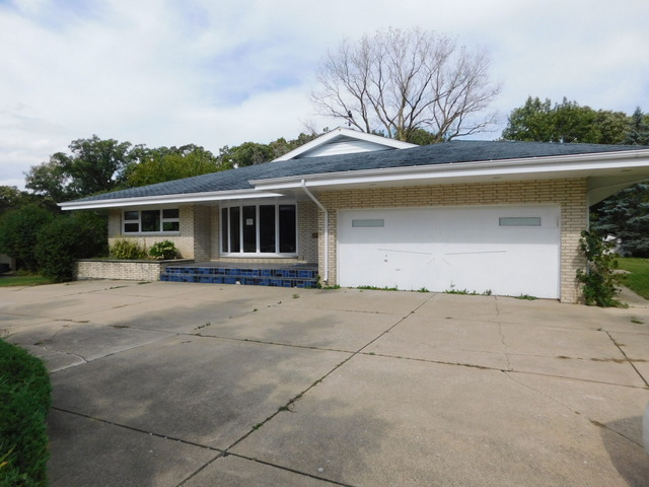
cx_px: 324
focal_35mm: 23
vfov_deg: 58.9
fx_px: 431
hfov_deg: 73.9
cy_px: 244
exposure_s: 1/640
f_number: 6
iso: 125
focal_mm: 4
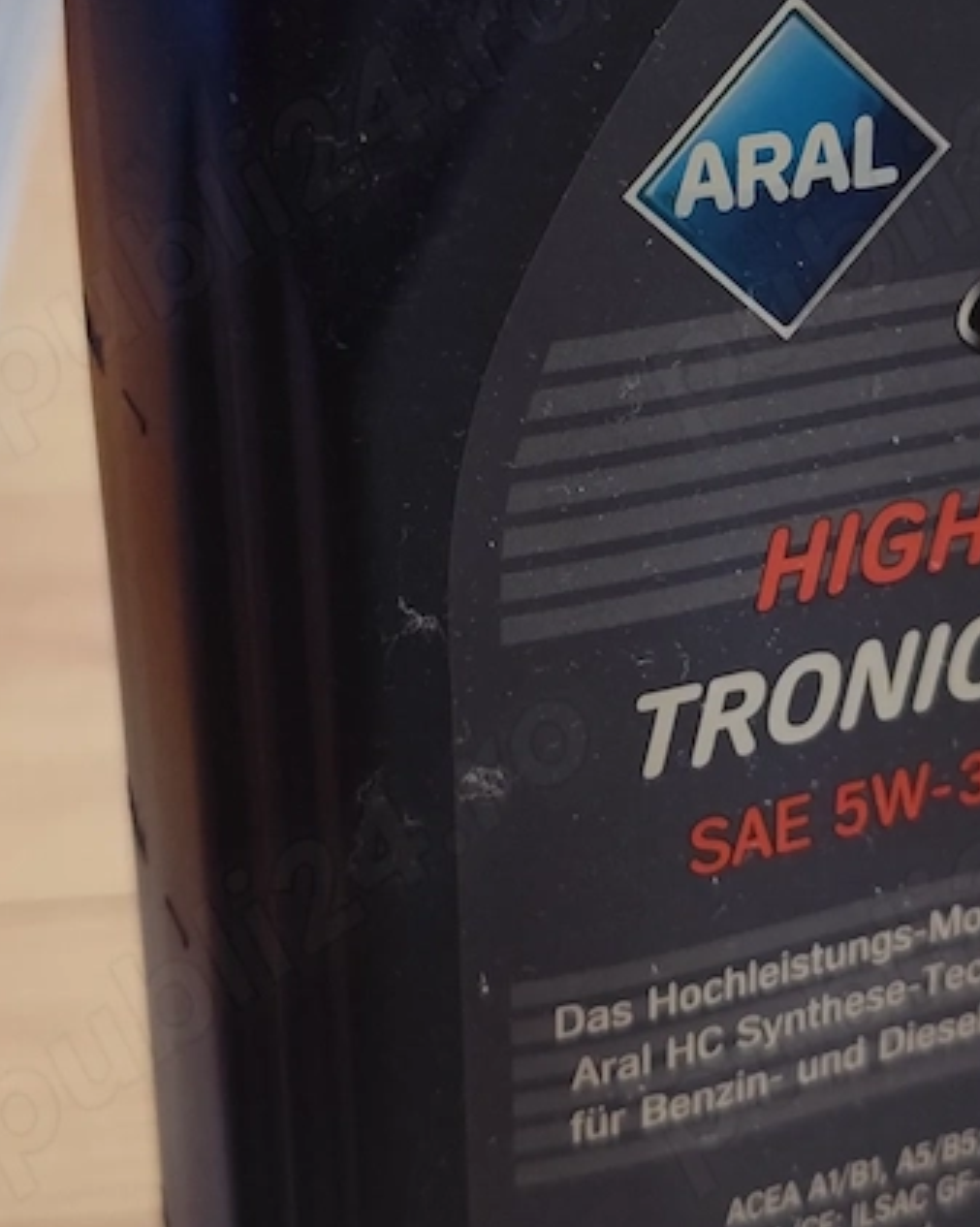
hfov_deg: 21.5
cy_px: 346
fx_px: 2577
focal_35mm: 71
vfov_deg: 26.5
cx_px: 616
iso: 640
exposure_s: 1/25
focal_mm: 6.14
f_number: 1.65
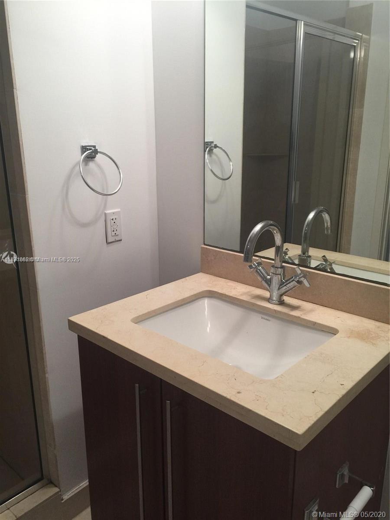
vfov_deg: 61.7
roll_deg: +0.2
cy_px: 260
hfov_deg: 48.2
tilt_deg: -15.4
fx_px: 436
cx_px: 195
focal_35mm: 29
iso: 32
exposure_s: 1/30
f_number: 2.2
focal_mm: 4.15
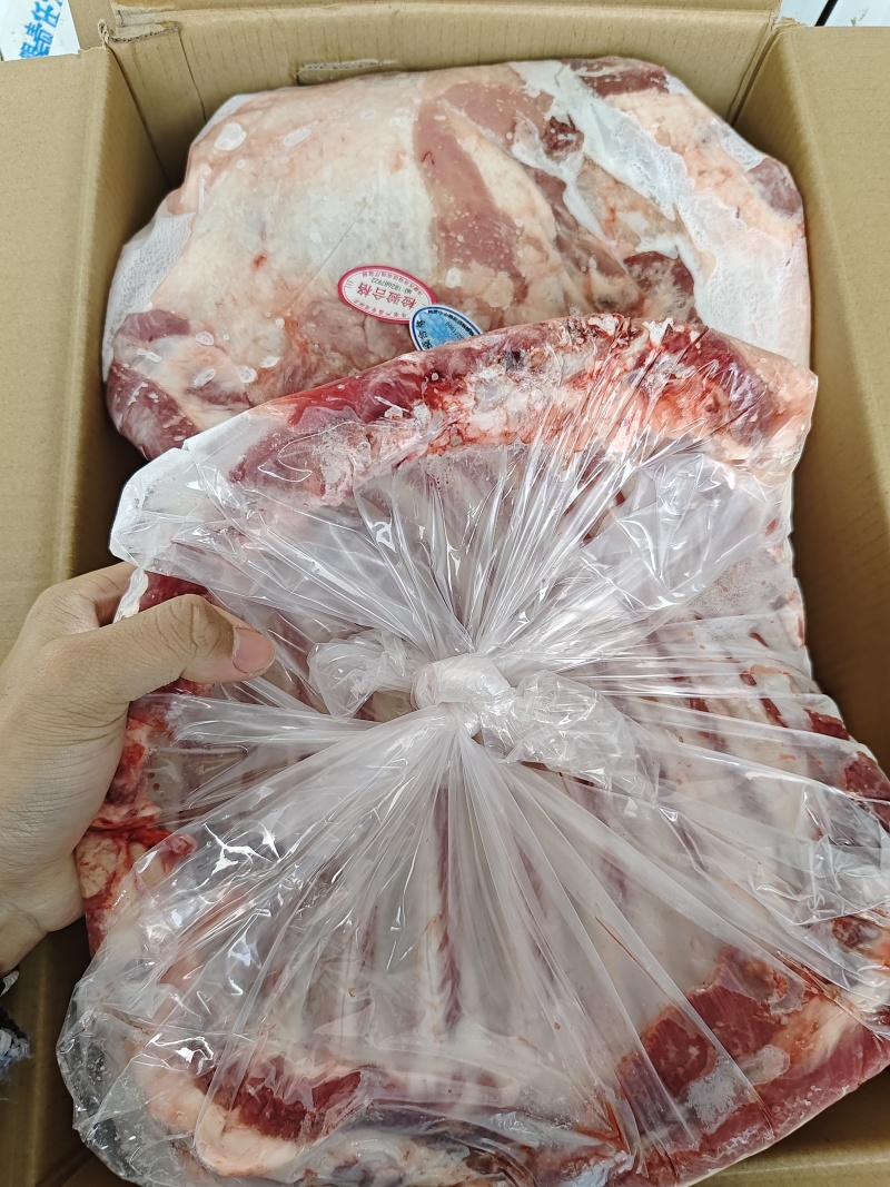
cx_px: 445
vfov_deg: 73.9
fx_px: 789
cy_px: 594
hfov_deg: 58.9
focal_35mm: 23
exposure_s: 1/100
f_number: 1.88
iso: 165
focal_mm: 5.56
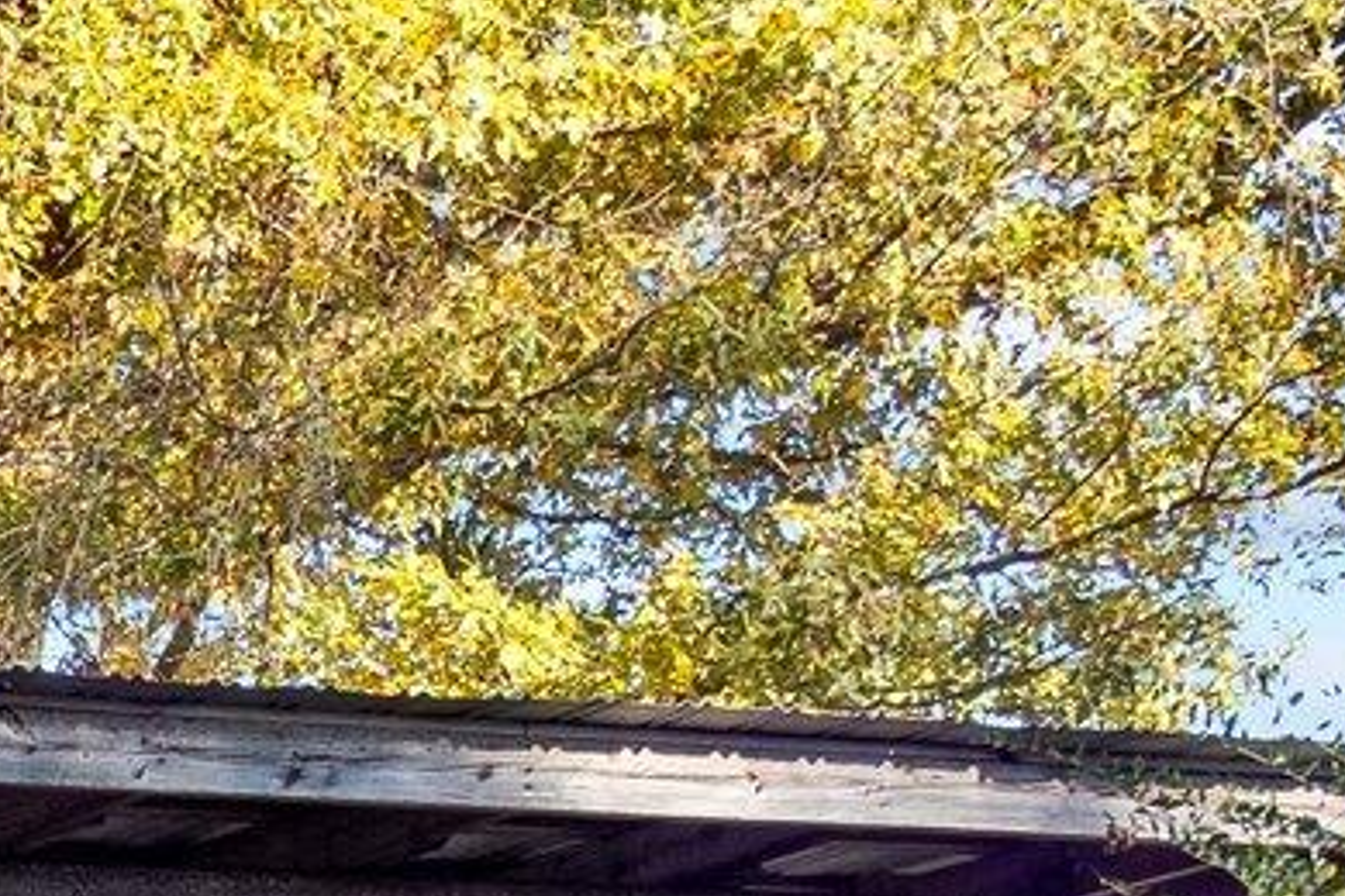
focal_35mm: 142
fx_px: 5305
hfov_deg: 13.5
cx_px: -755
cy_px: 1692
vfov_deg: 9.2
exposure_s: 1/160
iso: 200
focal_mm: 13
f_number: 5.6
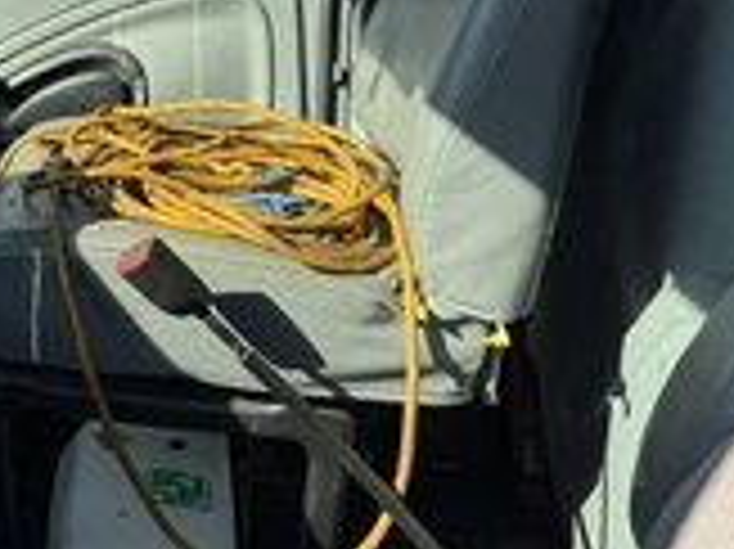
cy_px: 4
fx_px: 1250
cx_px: -135
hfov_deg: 28.6
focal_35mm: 59
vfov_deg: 23.8
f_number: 1.78
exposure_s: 1/2000
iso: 80
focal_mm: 6.76
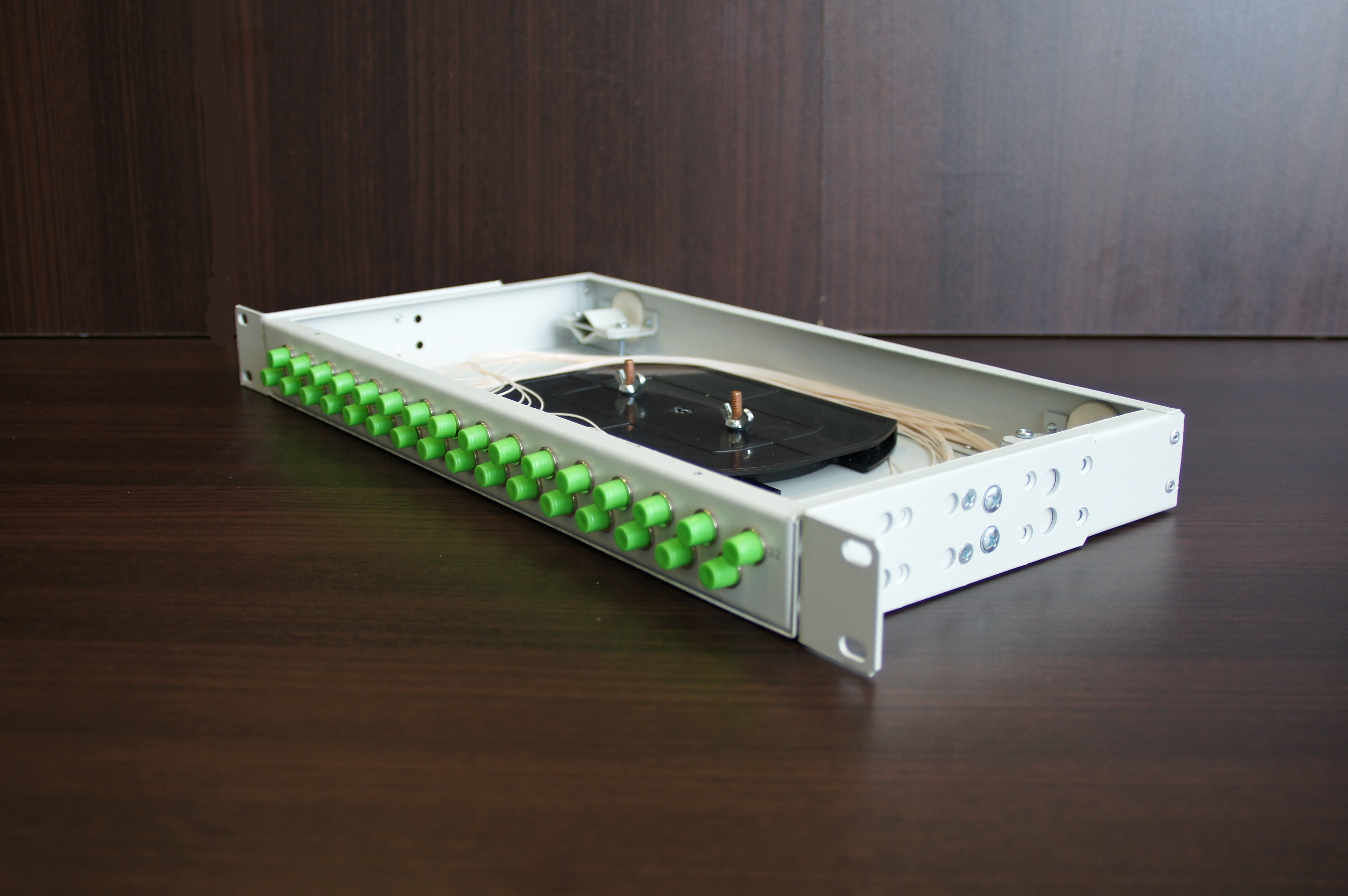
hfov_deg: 49.6
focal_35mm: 39
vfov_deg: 34.1
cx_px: 640
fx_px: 1459
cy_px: 477
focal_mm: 24
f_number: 3.5
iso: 250
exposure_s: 1/40
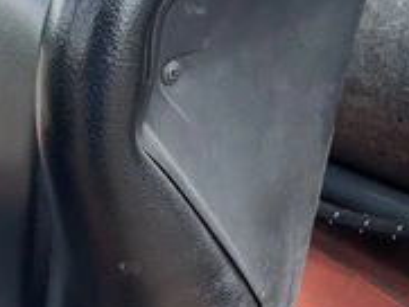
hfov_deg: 28.9
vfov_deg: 22.8
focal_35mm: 64
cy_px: 99
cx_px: 34
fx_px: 757
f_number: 1.8
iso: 25
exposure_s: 1/428
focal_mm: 3
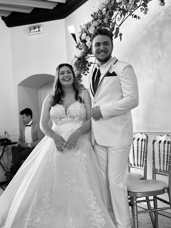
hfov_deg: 30.3
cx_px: 86
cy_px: 114
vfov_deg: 39.7
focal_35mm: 48
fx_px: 316
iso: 160
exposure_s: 1/50
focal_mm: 6.86
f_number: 1.78
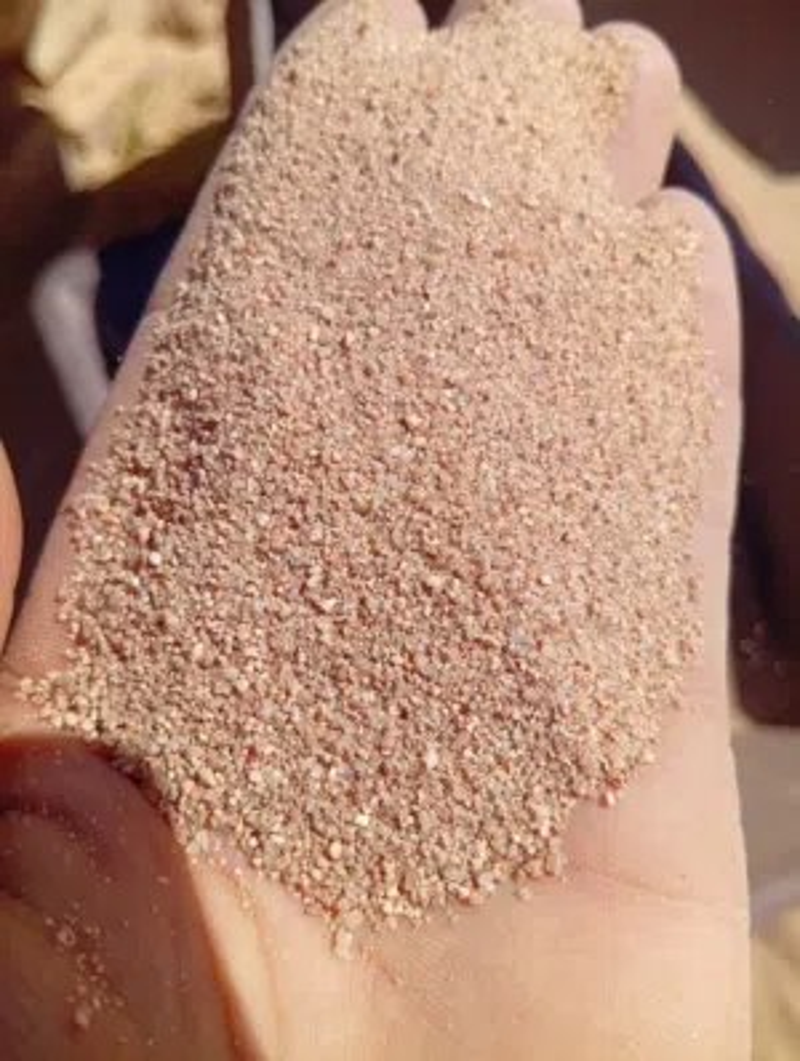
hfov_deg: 51.5
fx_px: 829
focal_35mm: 27
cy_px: 530
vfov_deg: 65.2
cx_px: 400
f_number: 1.8
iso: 51
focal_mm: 3.84
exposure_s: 1/1727
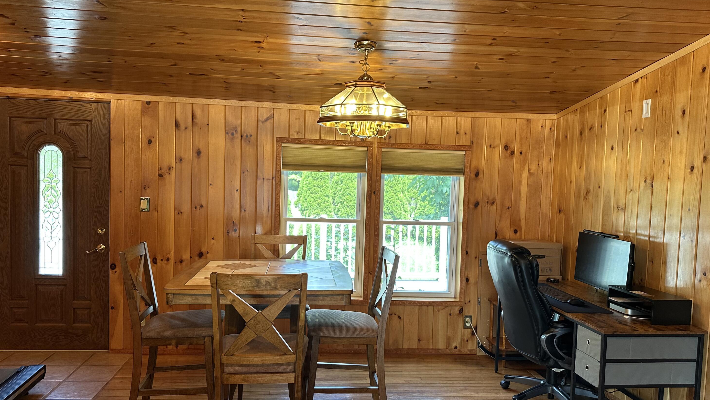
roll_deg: -1.9
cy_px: 210
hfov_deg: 69.8
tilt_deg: -4.1
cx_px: 346
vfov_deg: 42.9
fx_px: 508
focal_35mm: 27
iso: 200
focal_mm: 6.86
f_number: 1.78
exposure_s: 1/120
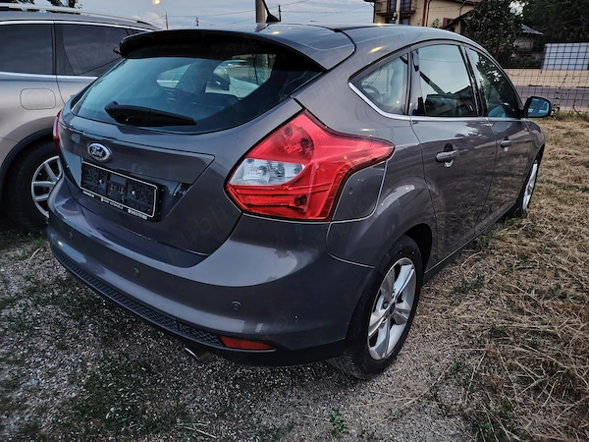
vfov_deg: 56.8
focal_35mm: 24
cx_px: 294
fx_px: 408
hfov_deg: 71.6
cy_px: 221
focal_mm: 5.25
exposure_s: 1/20
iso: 1825
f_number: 1.75
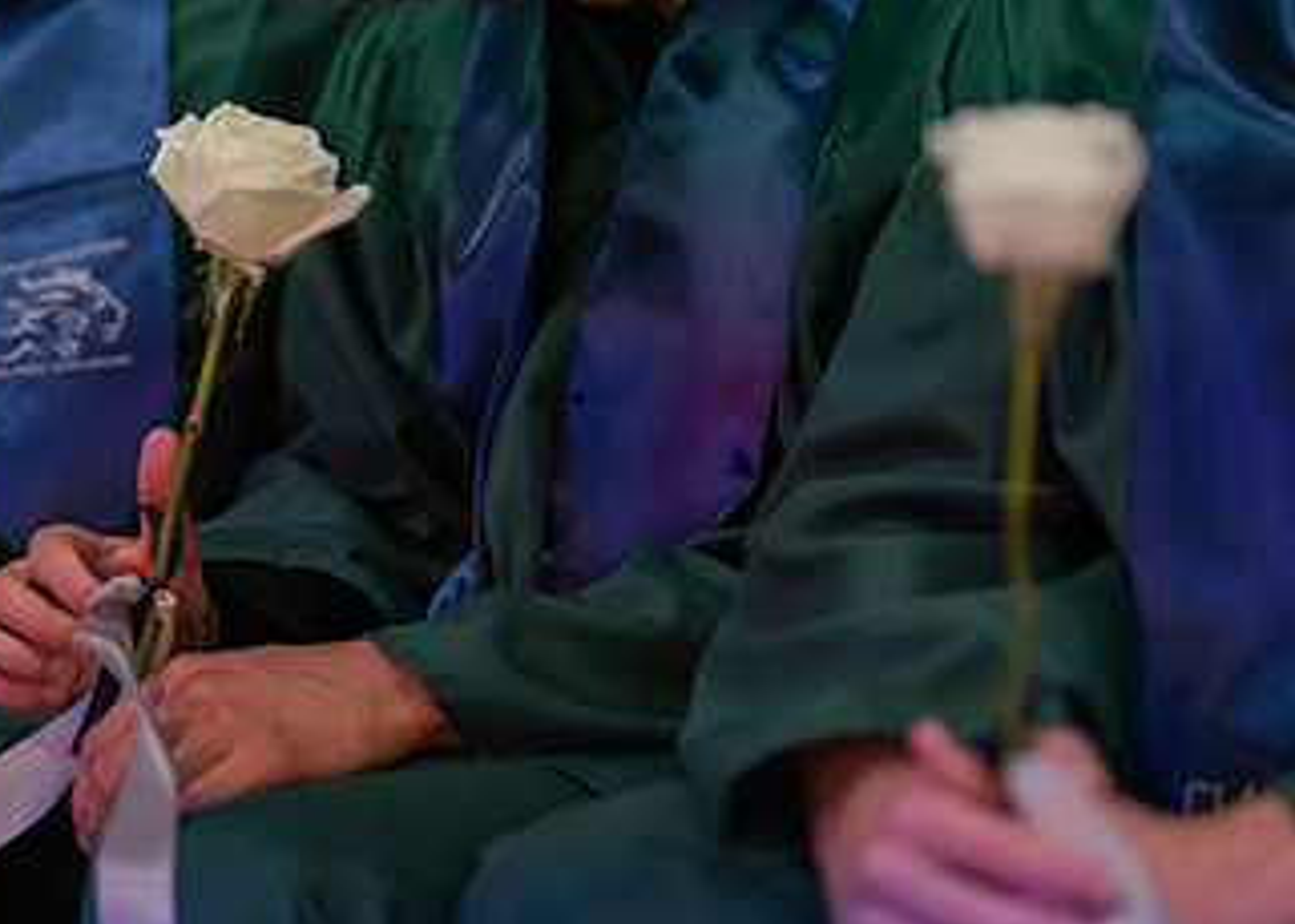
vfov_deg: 14.9
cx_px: 533
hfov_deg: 20.8
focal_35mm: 96
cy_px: 250
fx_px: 3529
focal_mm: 50
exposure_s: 1/400
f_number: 1.2
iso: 1000
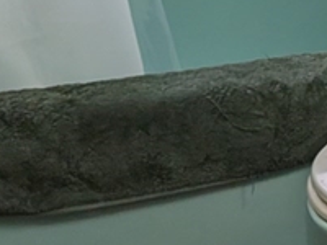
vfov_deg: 11.3
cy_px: -175
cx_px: 724
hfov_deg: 13.1
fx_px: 1162
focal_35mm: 123
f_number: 1.7
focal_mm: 4.53
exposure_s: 1/82.5
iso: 23
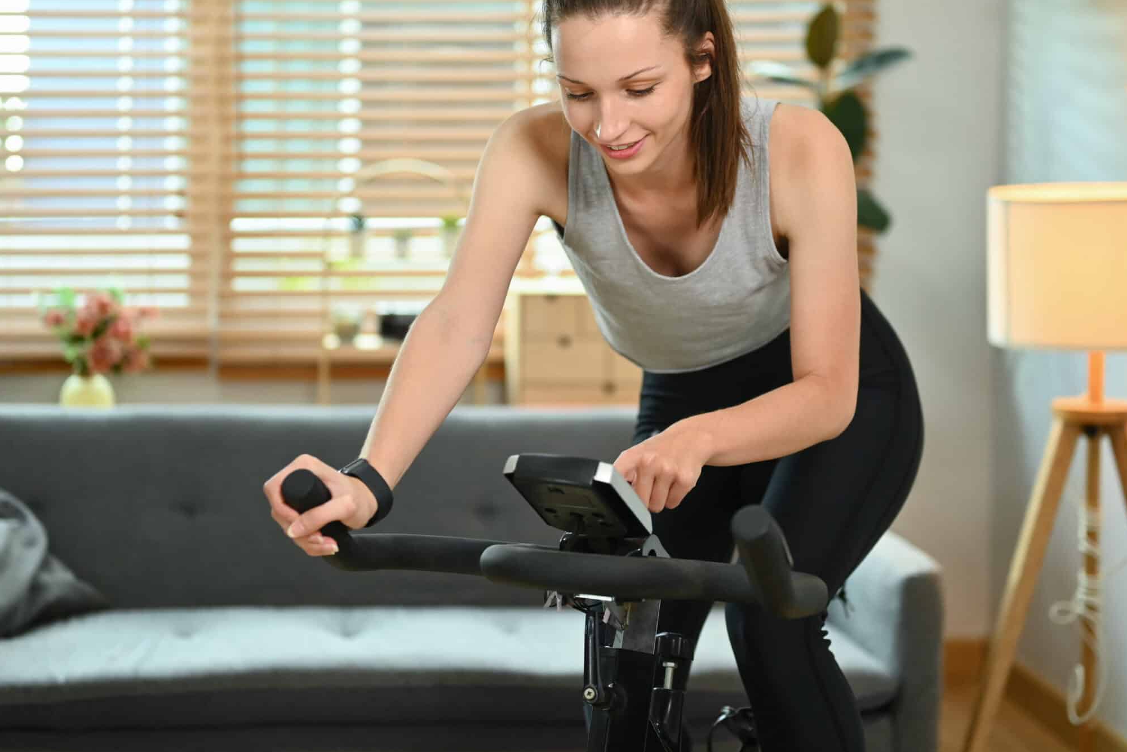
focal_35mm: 64
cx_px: 538
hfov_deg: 31.4
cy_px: 299
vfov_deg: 21.2
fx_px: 2004
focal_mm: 50
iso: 800
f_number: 1.8
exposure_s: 1/500
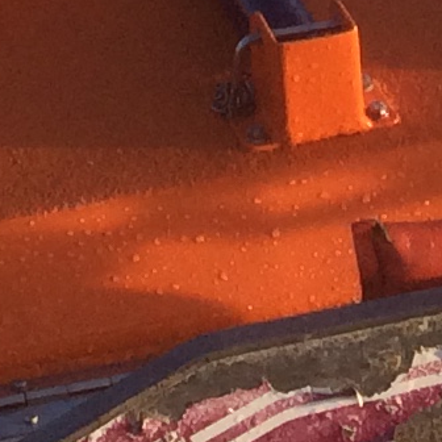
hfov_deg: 6.9
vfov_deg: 6.0
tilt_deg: -14.5
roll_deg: +4.1
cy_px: -1254
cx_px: -241
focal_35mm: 249
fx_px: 3597
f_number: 2.2
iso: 32
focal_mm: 4.15
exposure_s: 1/562
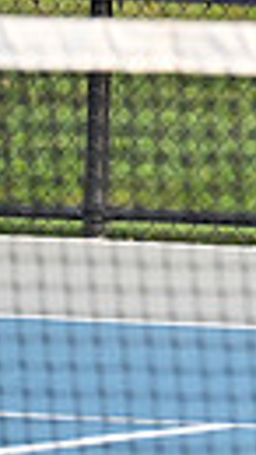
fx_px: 11274
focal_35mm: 933
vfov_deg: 2.3
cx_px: 999
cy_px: -144
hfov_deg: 1.3
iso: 2000
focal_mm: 200
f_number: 4
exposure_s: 1/1600
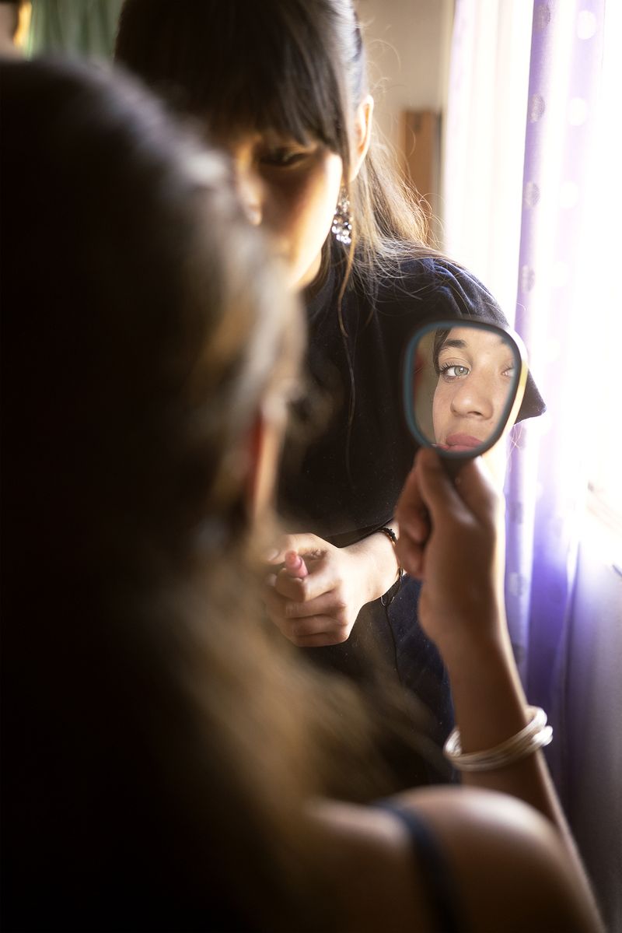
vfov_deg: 54.4
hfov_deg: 37.9
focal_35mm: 35
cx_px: 311
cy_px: 466
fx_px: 906
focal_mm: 35
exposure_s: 1/125
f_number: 2.8
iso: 800
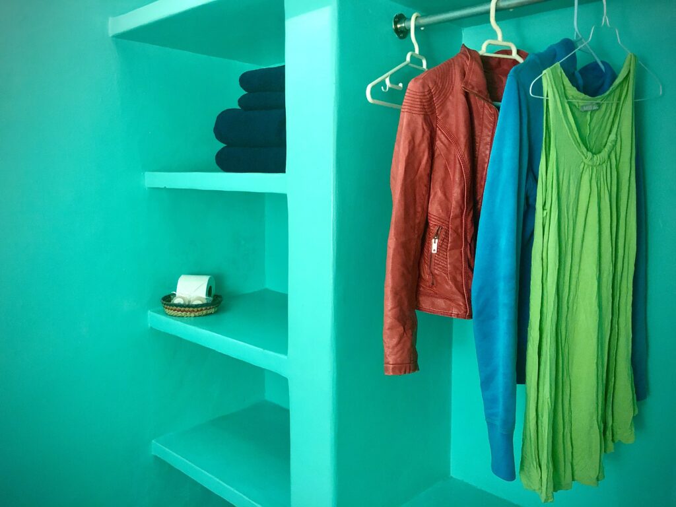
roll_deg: -0.1
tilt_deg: -6.7
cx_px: 338
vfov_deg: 49.7
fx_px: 547
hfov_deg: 63.4
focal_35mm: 28
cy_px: 254
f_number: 1.8
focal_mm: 3.99
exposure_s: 1/4
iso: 100
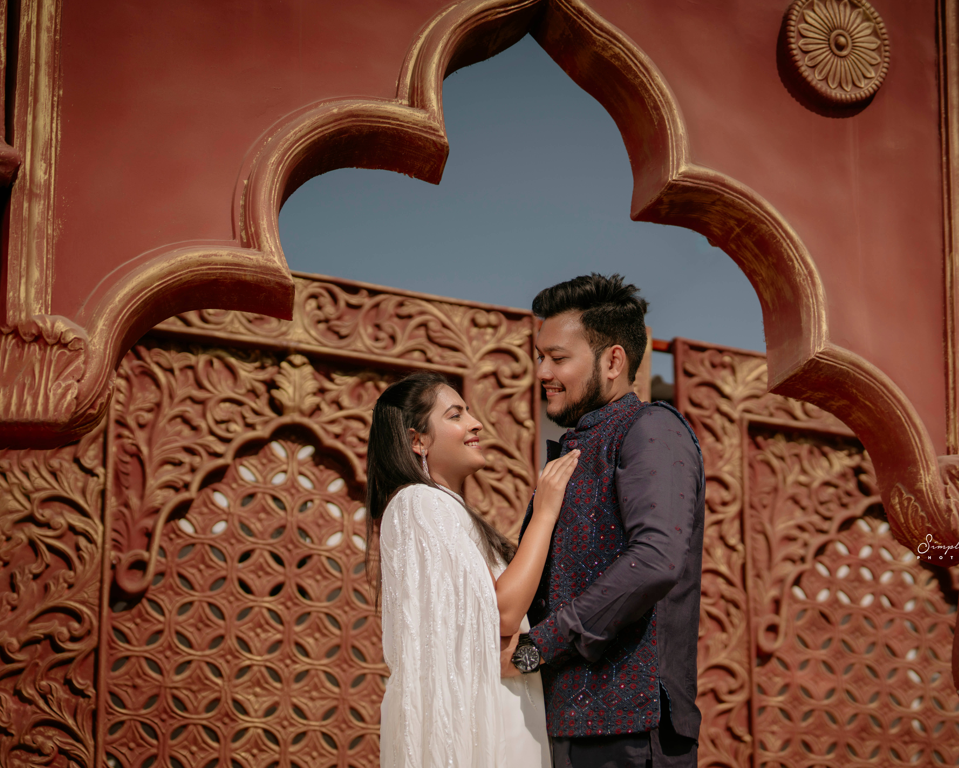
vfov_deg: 26.7
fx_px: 1618
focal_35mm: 57
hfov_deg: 32.9
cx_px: 566
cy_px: 381
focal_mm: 50
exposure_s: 1/6400
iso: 50
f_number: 2
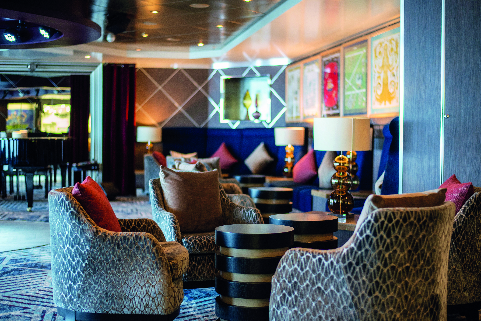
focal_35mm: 50
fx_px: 668
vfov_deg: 27.0
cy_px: 160
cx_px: 240
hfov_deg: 39.6
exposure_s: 1/50
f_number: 1.8
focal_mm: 50
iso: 320
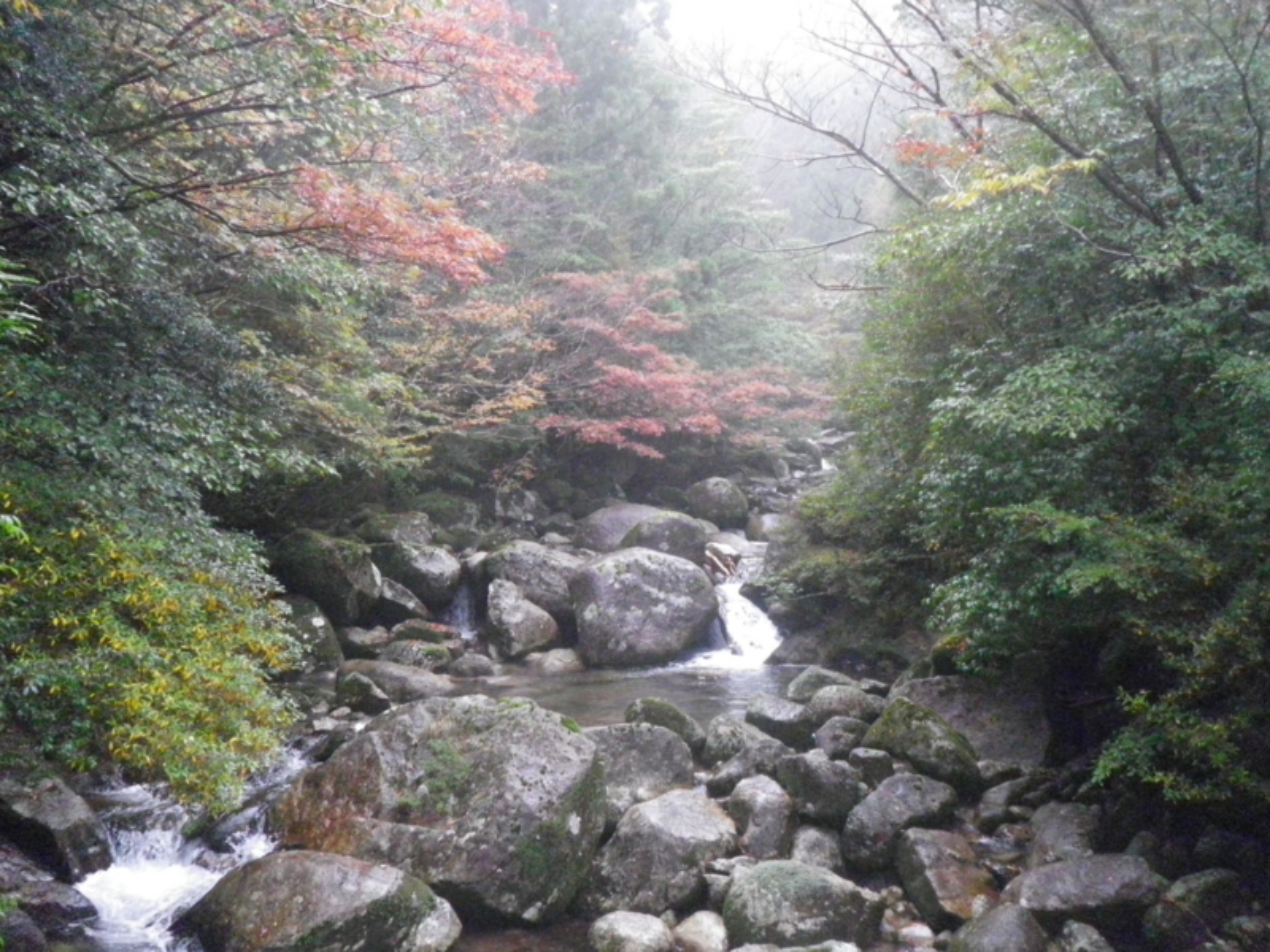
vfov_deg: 40.7
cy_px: 476
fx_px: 1284
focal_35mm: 35
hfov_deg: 52.6
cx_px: 635
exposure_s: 1/60
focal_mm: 6.2
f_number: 3.8
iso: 800
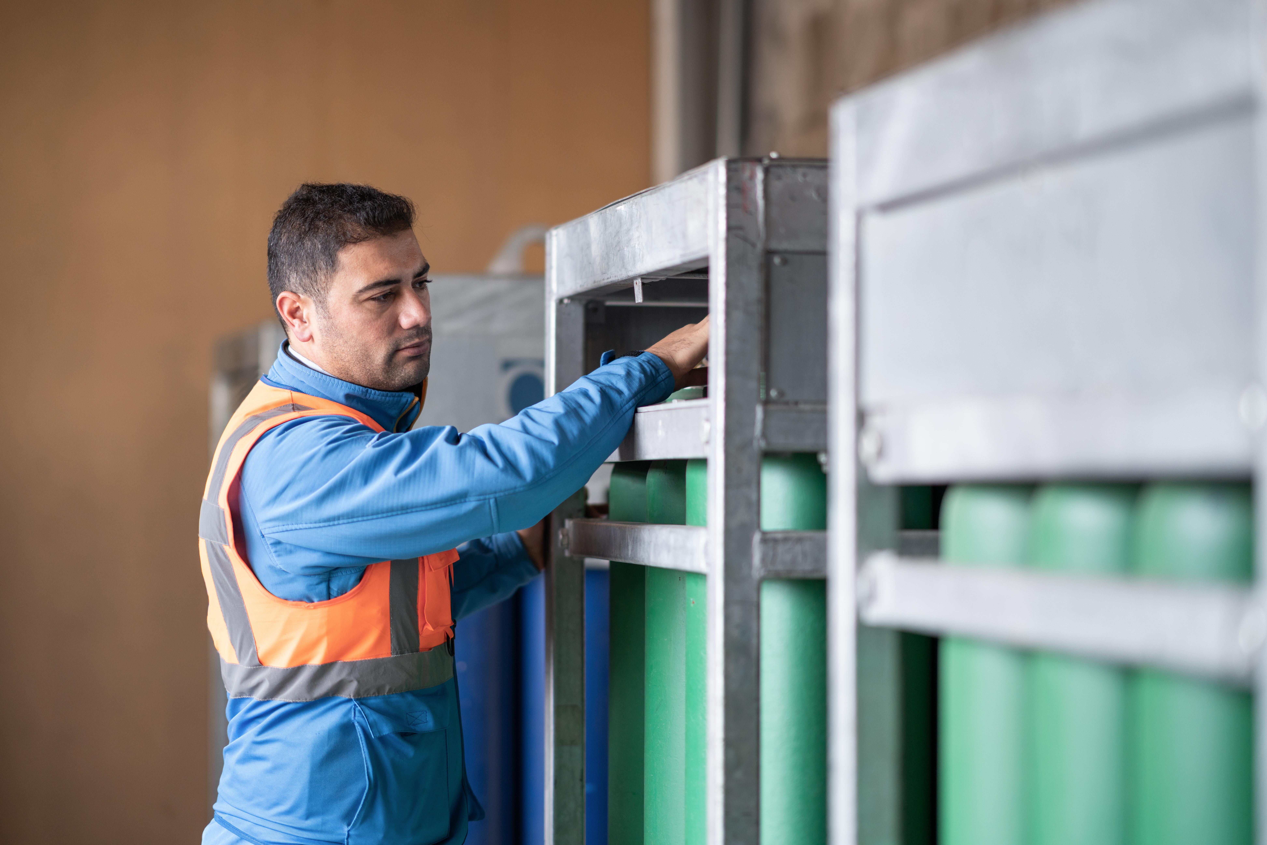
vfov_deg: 16.1
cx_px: 634
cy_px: 422
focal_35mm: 85
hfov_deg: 23.9
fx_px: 2992
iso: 320
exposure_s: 1/320
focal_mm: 85
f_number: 1.4
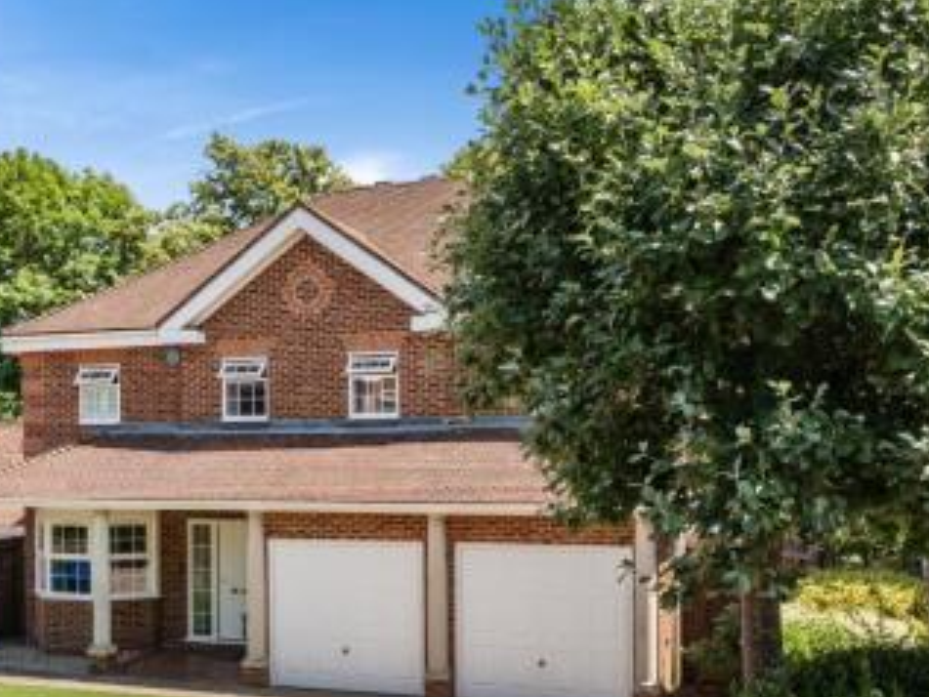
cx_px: 372
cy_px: 458
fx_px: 1047
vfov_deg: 36.5
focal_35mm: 39
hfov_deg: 47.6
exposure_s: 1/400
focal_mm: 18
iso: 400
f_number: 8
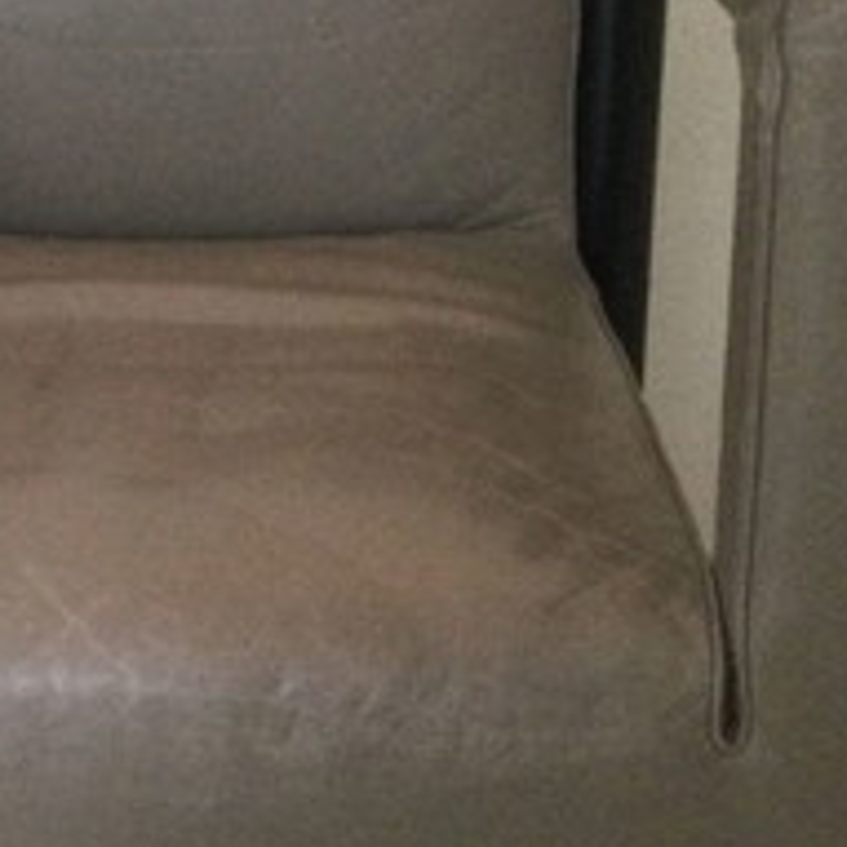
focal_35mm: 98
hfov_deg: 17.6
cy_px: 539
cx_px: 169
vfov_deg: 17.7
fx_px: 2713
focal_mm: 3.3
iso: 250
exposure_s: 1/33
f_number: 2.4
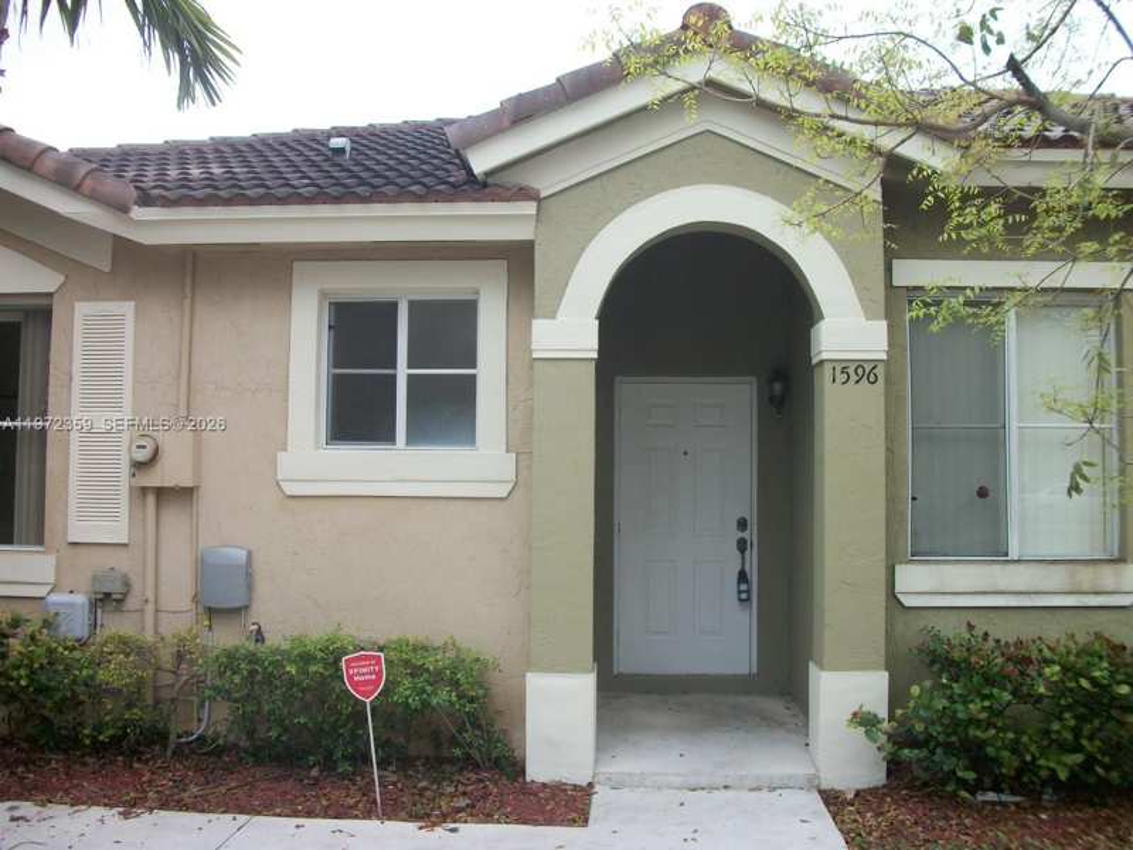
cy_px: 425
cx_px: 566
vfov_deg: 44.2
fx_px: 1047
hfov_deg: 56.8
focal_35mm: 32
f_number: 8.8
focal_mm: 5.7
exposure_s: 1/50
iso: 80
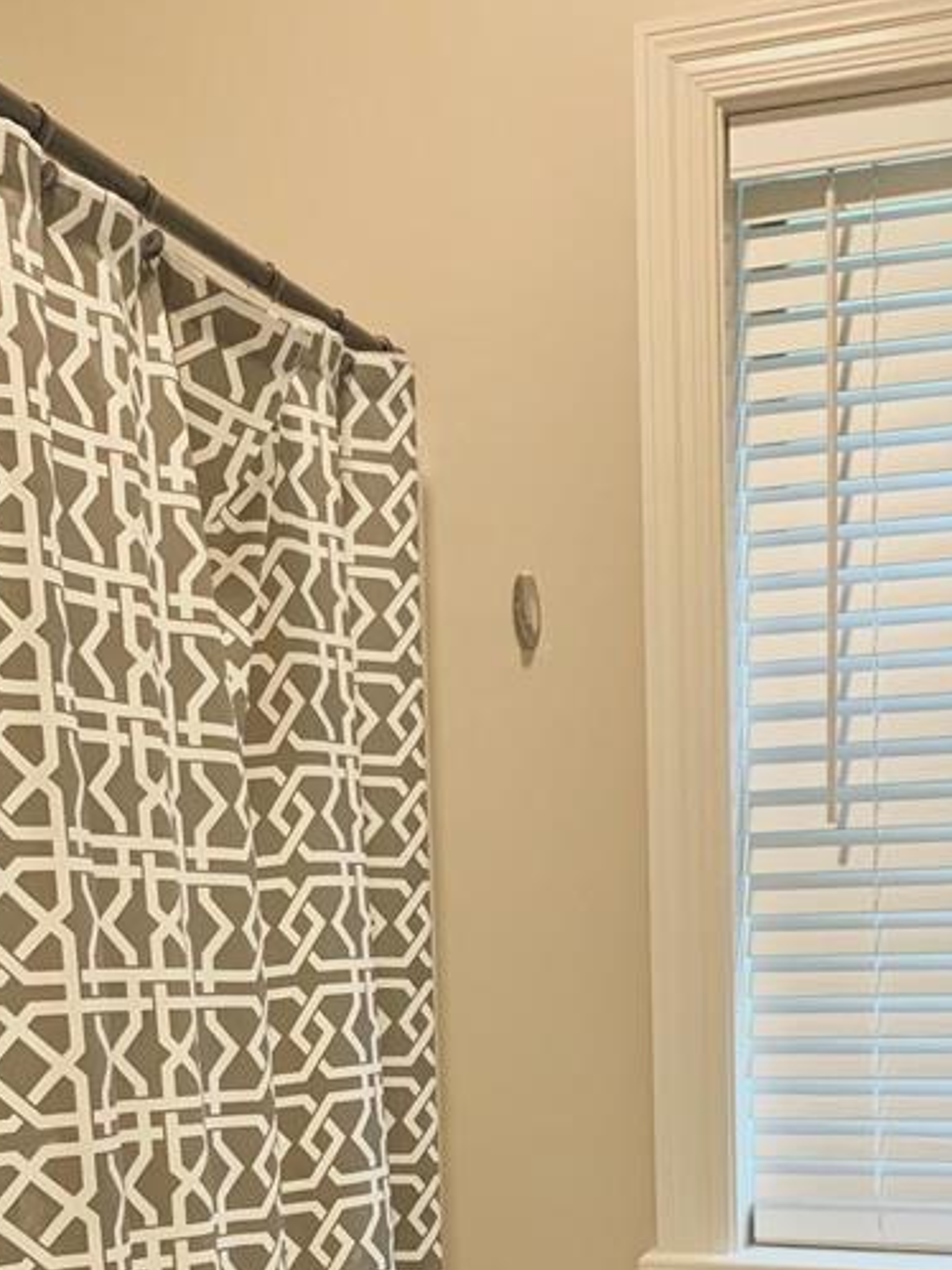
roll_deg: +1.0
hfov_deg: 28.9
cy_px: 1115
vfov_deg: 36.1
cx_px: 634
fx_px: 1834
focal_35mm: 50
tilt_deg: -5.1
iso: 400
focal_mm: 4.25
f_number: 1.8
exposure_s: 1/60
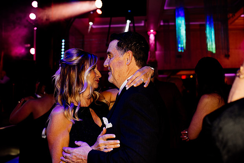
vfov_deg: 37.9
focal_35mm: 35
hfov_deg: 54.4
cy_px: 82
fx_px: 237
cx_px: 122
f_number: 2.8
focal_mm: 35
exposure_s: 1/200
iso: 1000
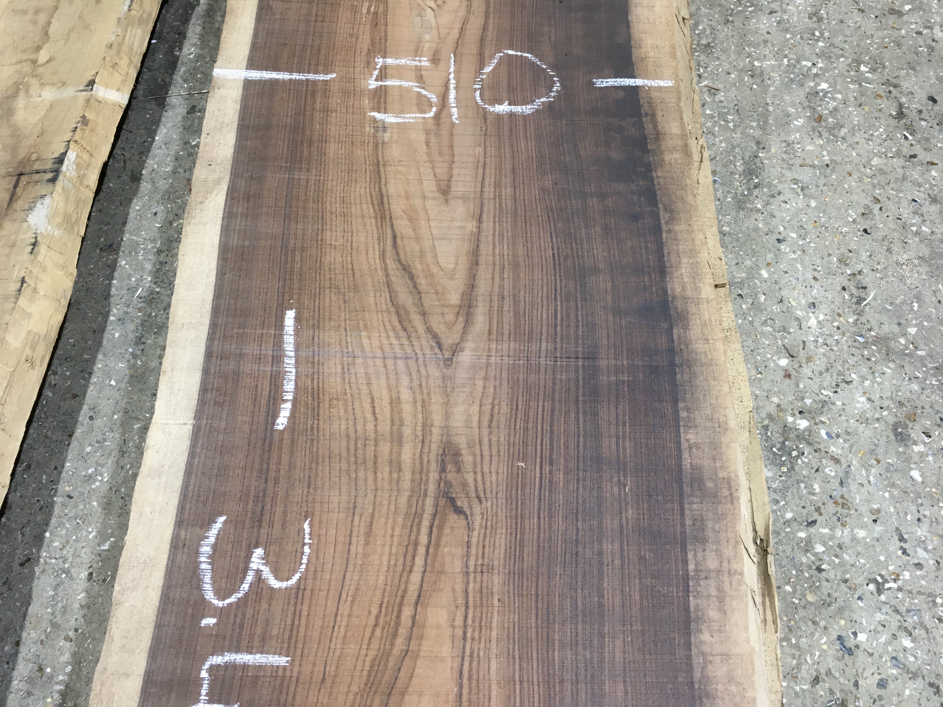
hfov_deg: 61.7
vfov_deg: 48.2
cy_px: 354
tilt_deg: -64.7
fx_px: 790
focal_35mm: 29
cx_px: 472
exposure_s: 1/33
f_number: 2.2
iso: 80
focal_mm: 4.15
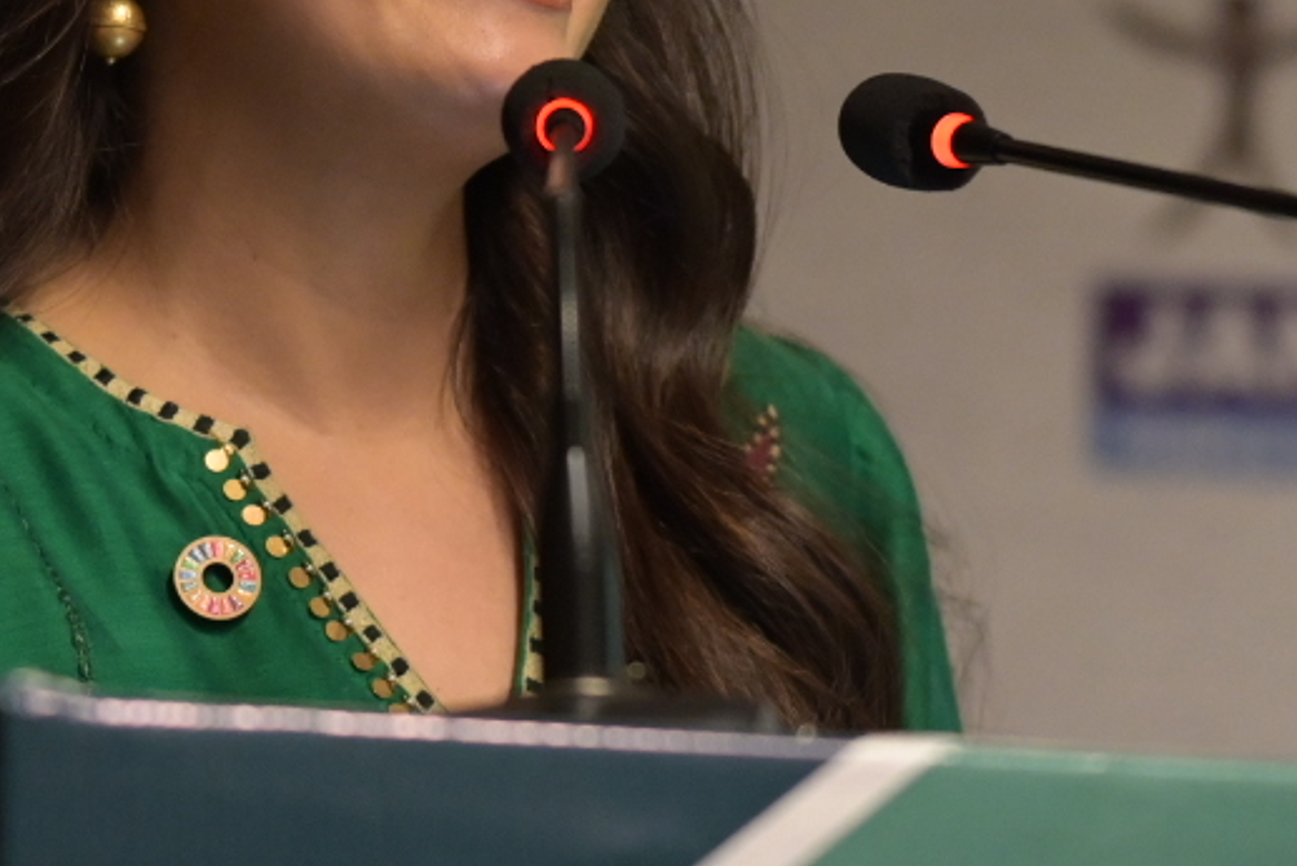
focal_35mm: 398
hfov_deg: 5.2
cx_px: 903
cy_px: 354
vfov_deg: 3.5
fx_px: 14342
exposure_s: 1/200
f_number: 1.8
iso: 1250
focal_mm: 85
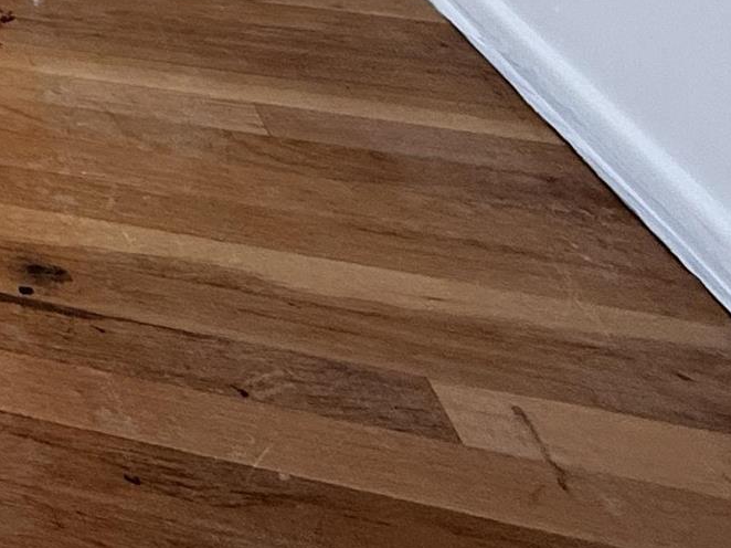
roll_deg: +1.6
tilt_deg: -8.3
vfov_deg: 18.7
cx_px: -637
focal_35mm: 65
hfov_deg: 20.0
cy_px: -366
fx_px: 1372
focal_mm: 2.22
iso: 125
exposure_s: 1/99
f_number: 2.2
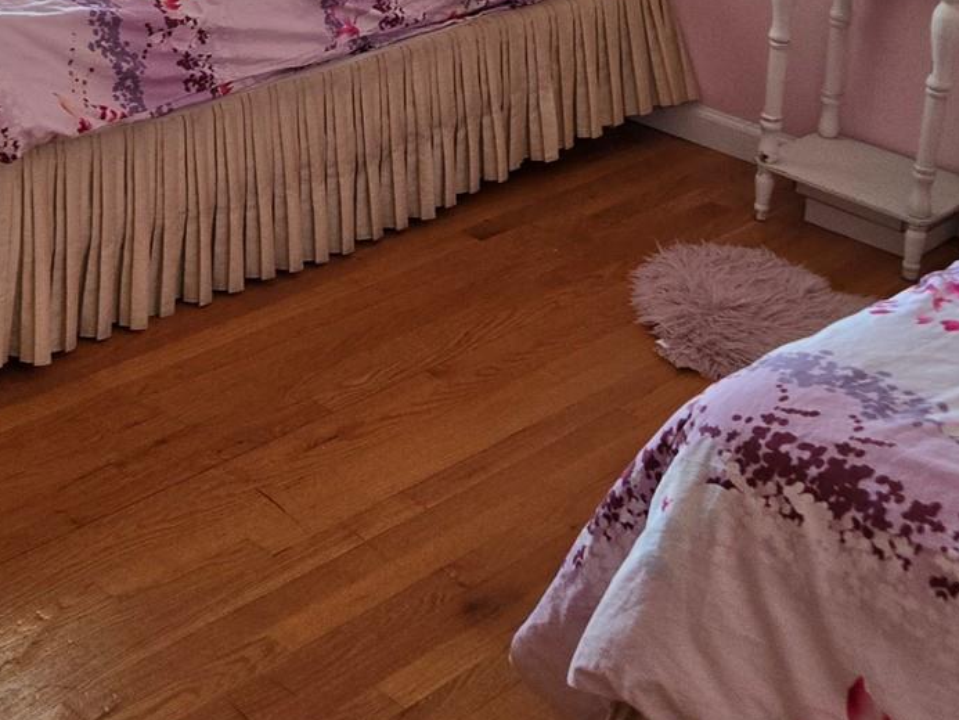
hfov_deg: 28.5
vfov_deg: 20.6
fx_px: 1884
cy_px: -61
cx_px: 389
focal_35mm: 68
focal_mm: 5.4
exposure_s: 1/120
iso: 200
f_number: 1.8
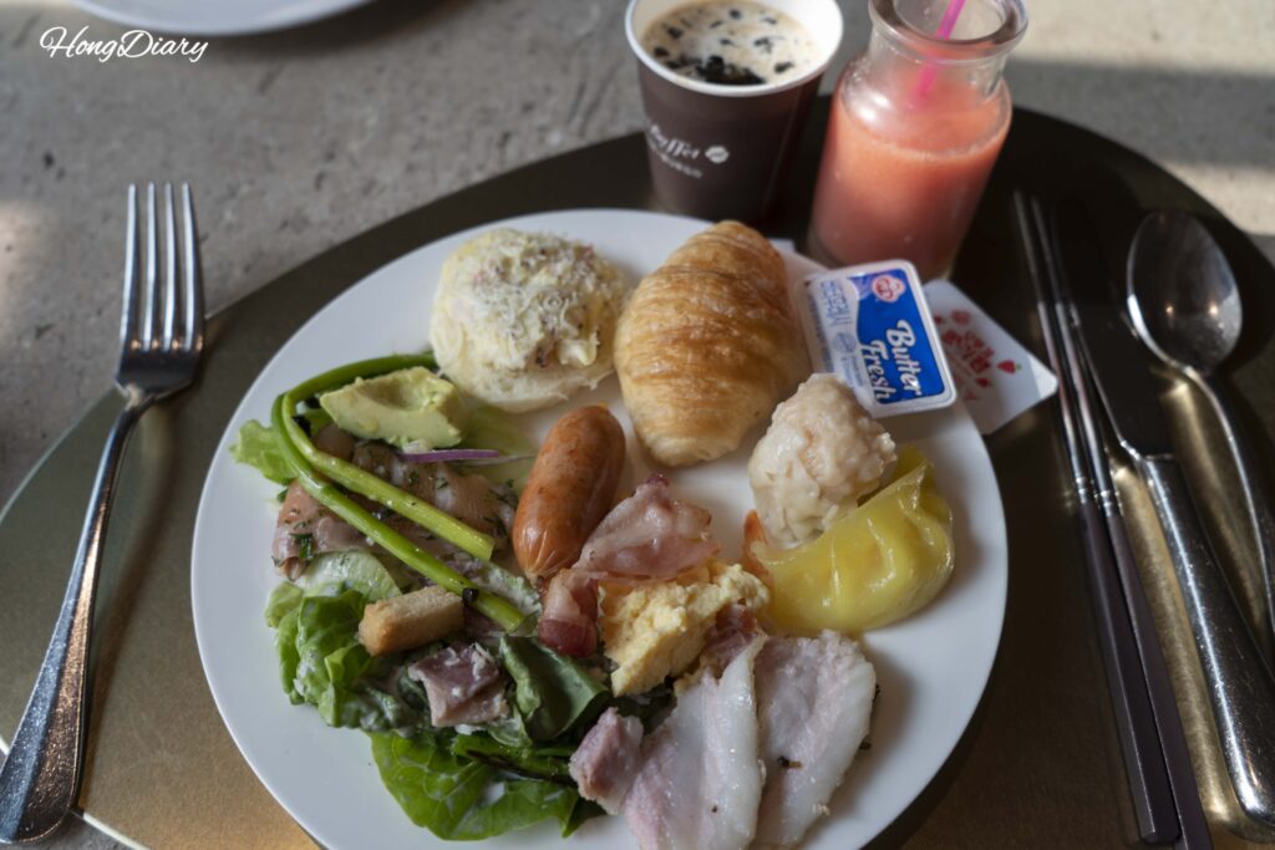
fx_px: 1027
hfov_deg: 63.7
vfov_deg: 45.0
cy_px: 425
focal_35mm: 29
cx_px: 638
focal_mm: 29
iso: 200
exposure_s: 1/60
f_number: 4.5
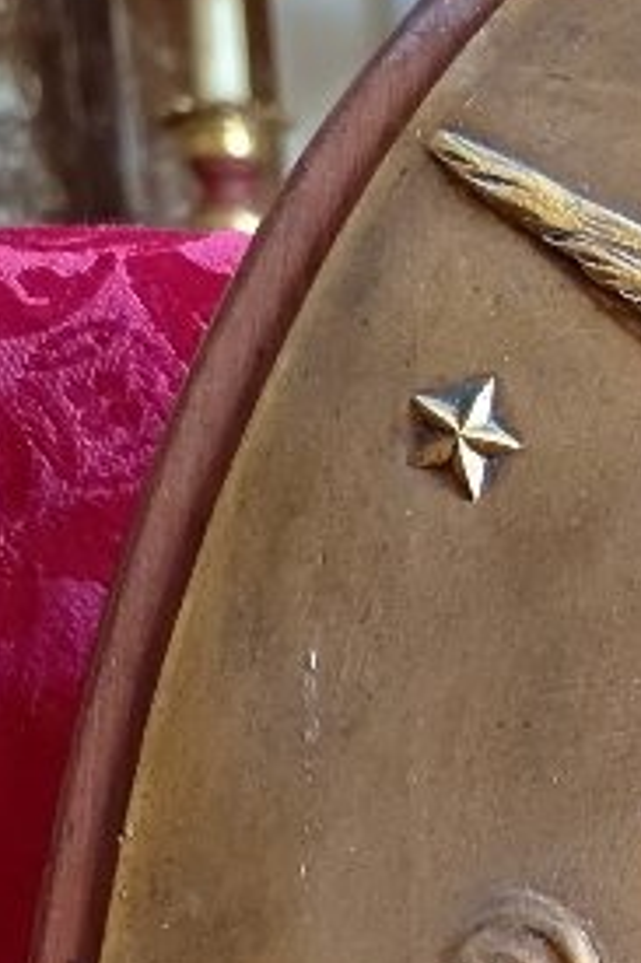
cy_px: 1488
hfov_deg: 11.5
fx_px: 2915
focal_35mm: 109
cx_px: 1226
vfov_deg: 16.8
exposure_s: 1/20
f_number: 1.7
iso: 1532
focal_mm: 5.24
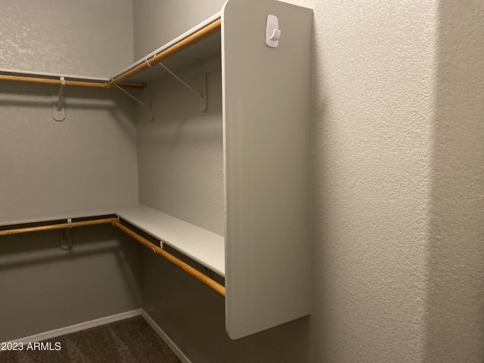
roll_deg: +0.0
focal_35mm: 26
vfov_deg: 53.1
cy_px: 182
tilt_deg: -4.9
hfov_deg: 67.3
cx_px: 242
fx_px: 364
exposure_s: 1/30
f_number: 1.8
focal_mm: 4.25
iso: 640
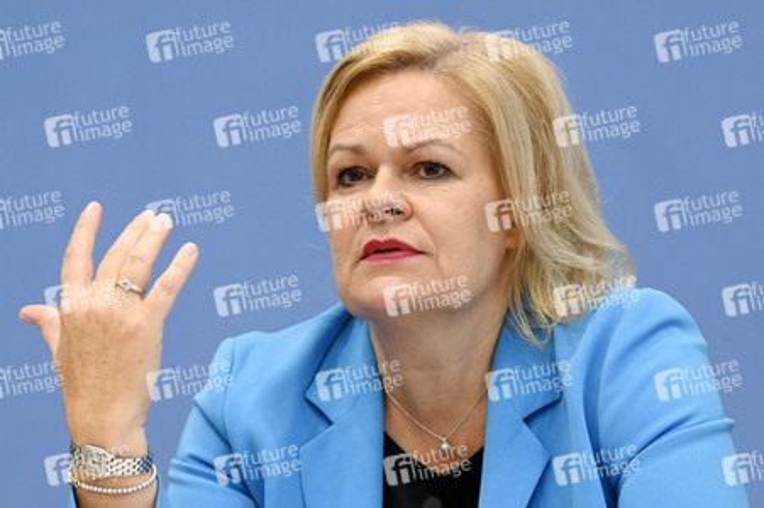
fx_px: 3499
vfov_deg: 8.3
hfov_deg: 12.5
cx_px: 382
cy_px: 254
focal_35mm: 165
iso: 5000
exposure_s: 1/640
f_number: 6.3
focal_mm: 165
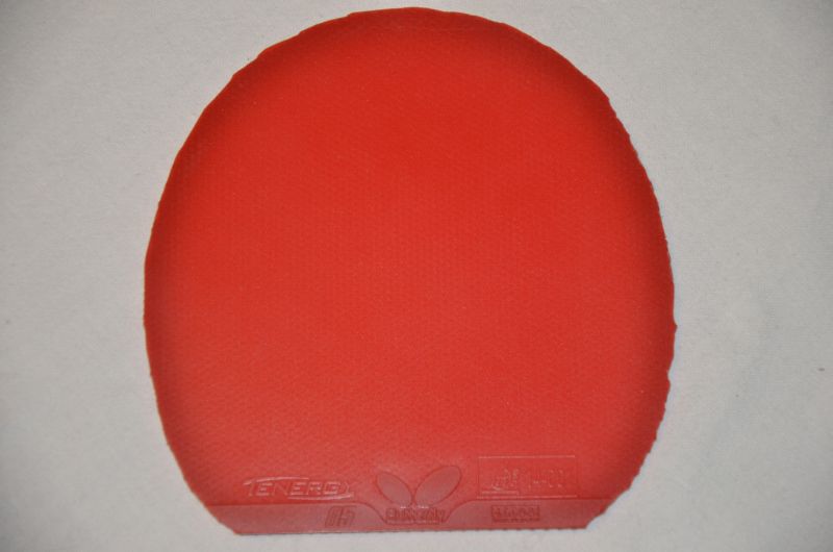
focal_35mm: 135
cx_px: 416
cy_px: 276
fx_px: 3118
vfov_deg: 10.1
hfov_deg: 15.2
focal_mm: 90
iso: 800
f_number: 5.6
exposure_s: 1/60
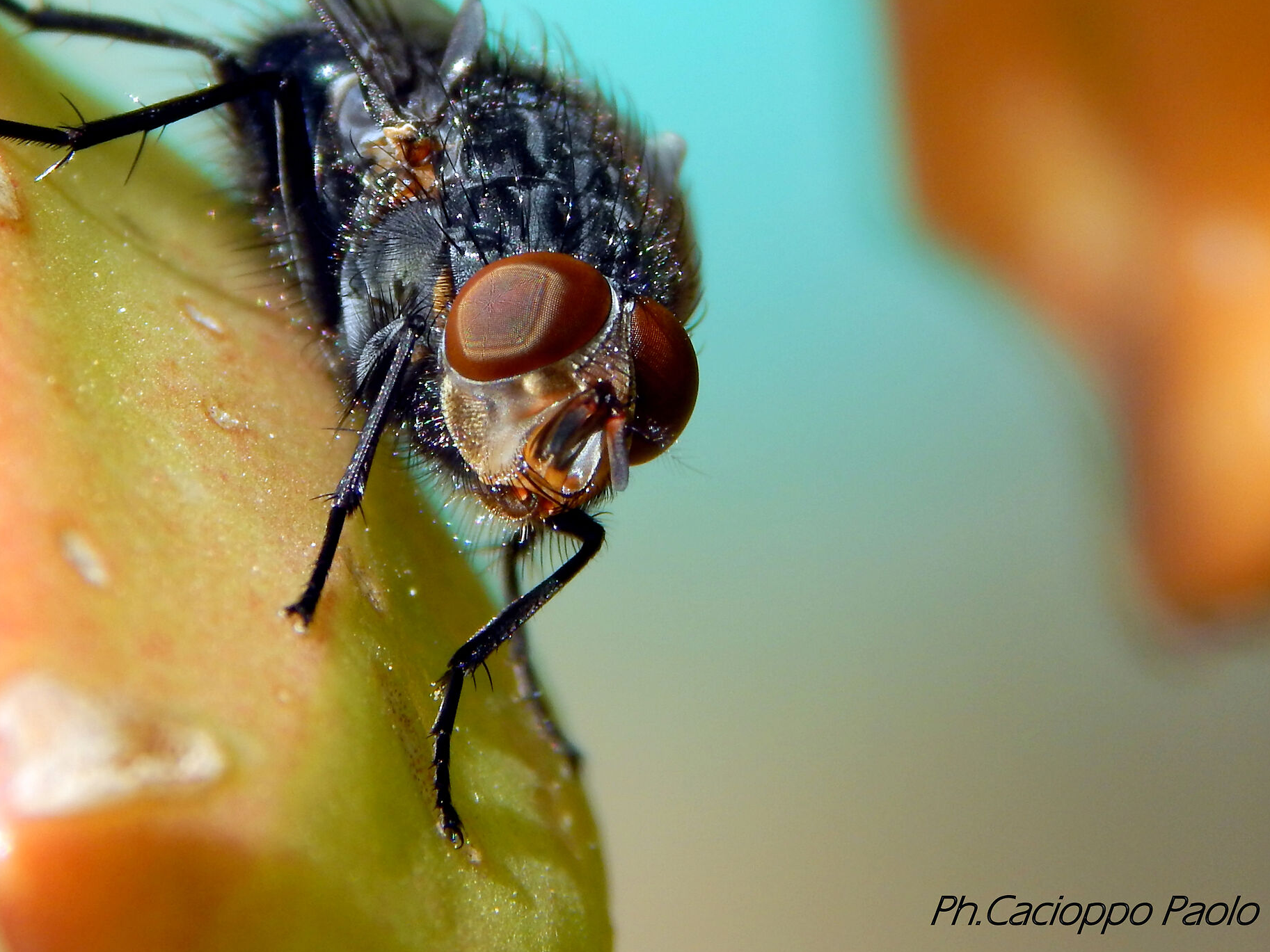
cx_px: 477
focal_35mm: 242
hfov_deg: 8.2
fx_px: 8879
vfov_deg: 6.1
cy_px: 356
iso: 125
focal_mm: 32.8
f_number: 5.3
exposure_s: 1/400
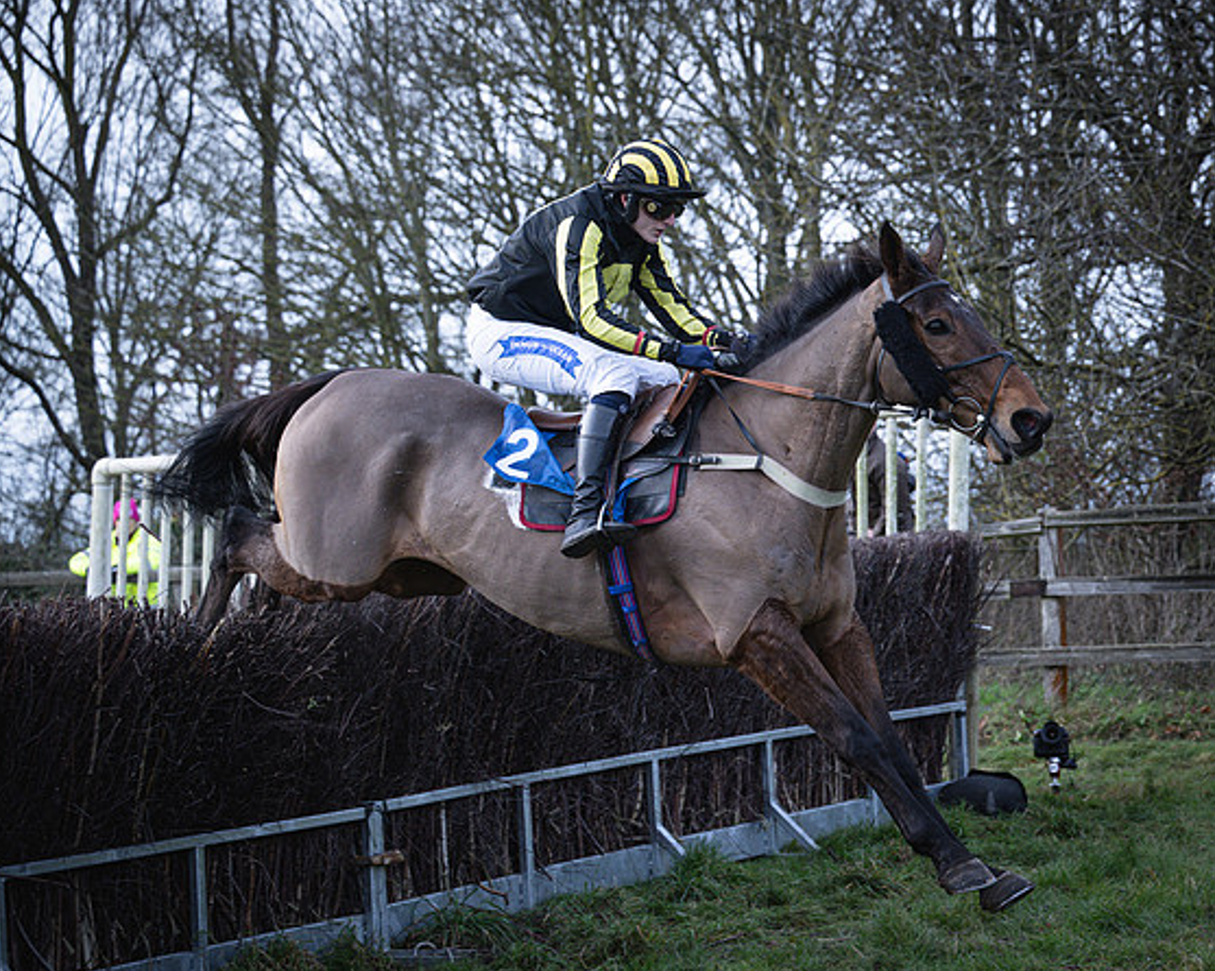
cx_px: 886
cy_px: 448
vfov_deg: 15.8
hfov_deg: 19.7
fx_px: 3486
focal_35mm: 97
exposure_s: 1/1250
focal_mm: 70
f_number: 4
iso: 800
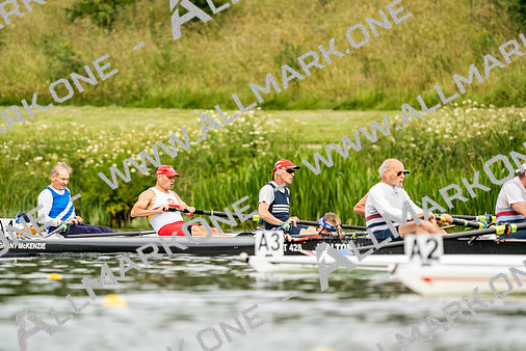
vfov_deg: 2.0
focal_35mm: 688
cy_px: 193
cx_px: 227
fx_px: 10058
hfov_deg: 3.0
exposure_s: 1/2000
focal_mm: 600
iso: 500
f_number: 6.3
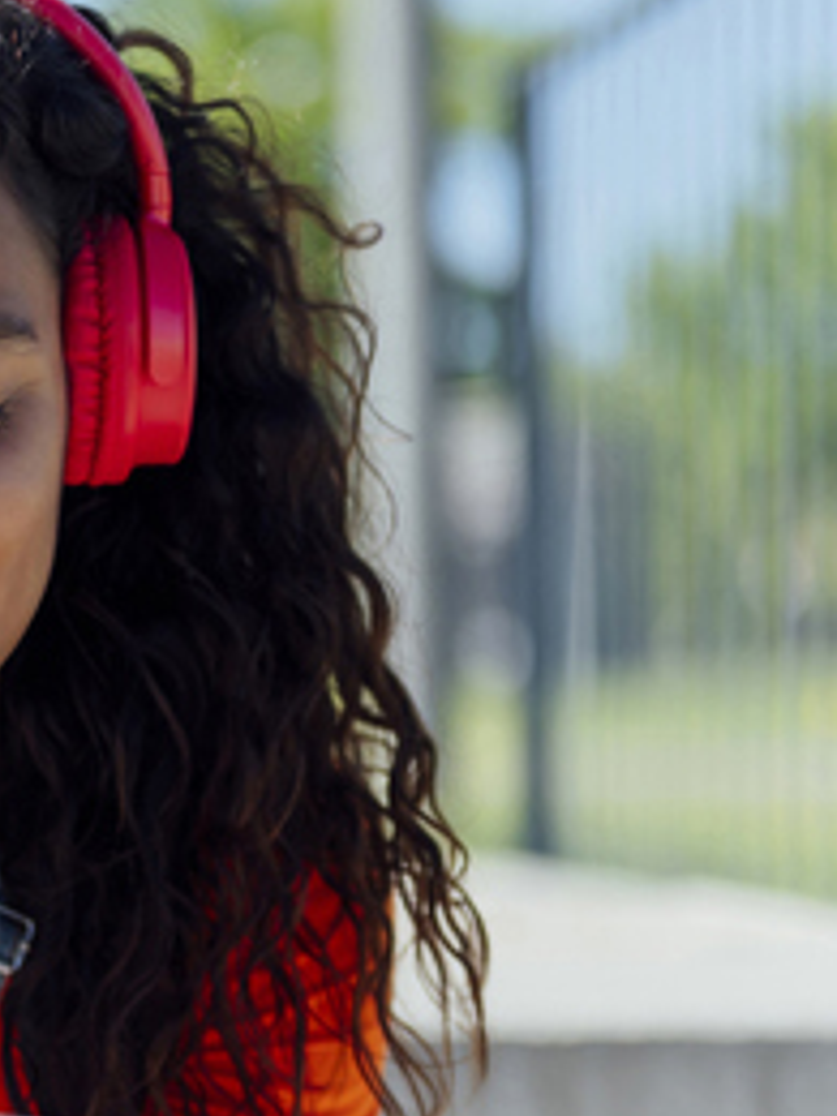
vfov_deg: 14.6
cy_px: 871
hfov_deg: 10.9
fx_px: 4320
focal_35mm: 134
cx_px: -176
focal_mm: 50
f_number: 1.8
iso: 100
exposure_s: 1/4000
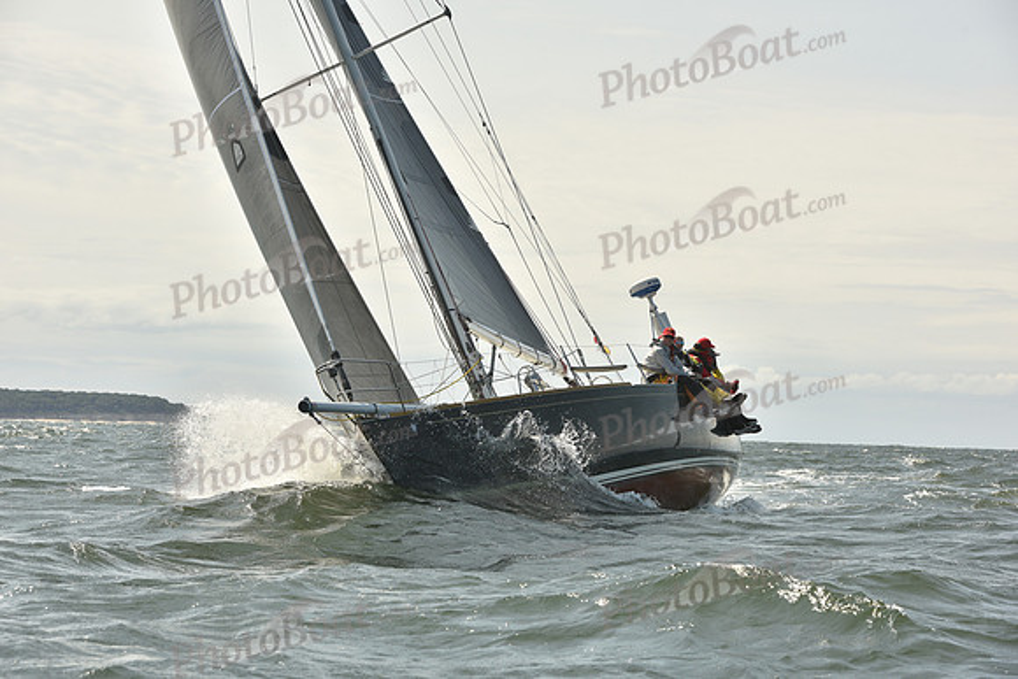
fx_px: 3394
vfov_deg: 11.4
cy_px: 340
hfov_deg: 17.1
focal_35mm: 120
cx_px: 509
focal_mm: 120
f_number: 10
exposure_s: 1/800
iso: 250
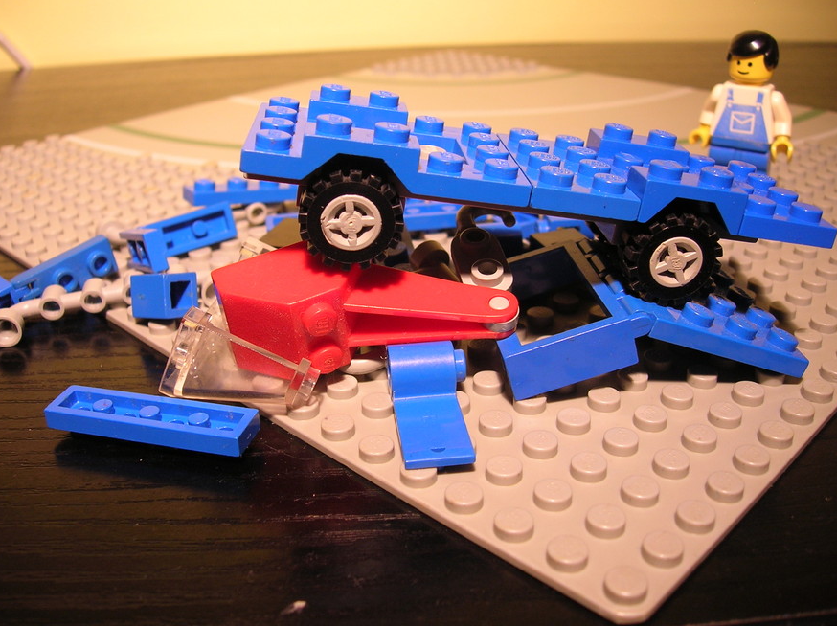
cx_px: 418
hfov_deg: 52.7
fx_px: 846
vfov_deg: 40.6
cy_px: 305
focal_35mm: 35
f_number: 2.9
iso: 50
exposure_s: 1/8.1
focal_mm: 5.7
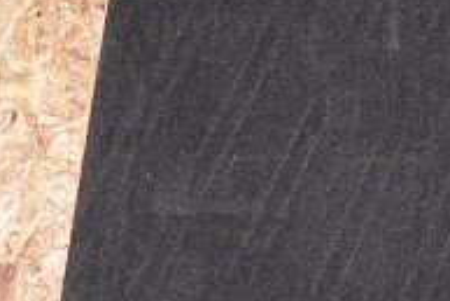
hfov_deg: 17.7
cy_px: 14
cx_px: 513
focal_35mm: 111
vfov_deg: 12.2
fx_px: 1388
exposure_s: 1/60
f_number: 3.3
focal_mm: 7.1
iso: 100
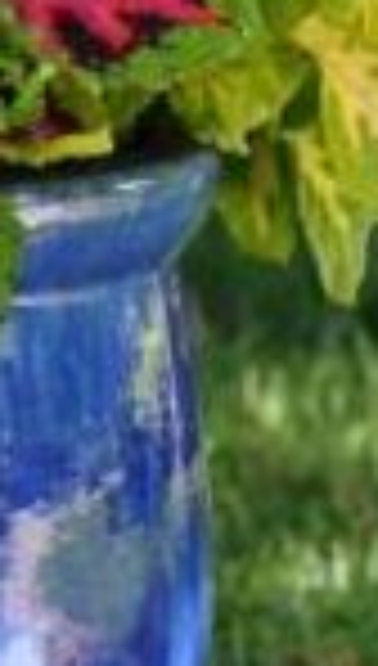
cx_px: -290
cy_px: 180
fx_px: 15628
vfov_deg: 2.4
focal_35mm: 883
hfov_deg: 1.4
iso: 200
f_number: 5.6
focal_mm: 145
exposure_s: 1/80
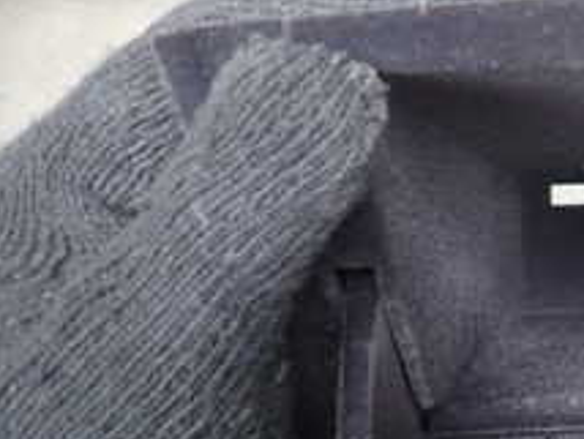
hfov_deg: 24.4
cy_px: 281
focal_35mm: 70
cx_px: 750
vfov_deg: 21.0
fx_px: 1182
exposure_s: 1/40
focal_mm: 4.5
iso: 200
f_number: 2
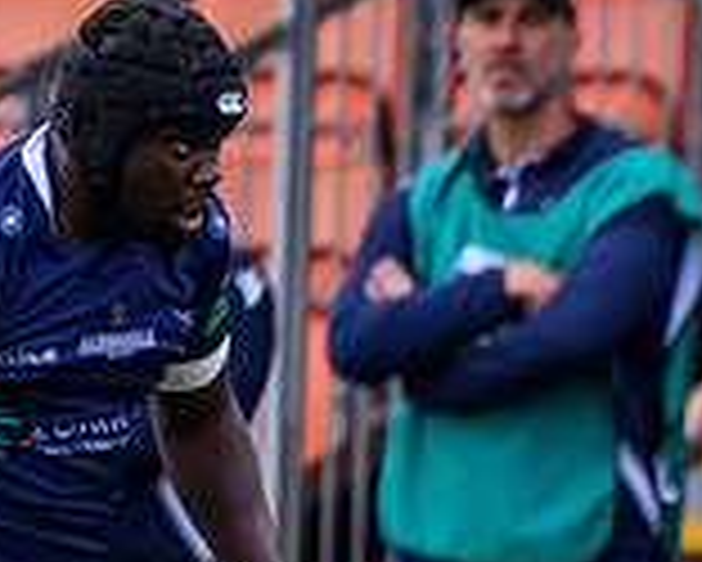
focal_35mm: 2857
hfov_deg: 0.7
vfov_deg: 0.5
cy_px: 1082
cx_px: 1830
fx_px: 59396
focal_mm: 560
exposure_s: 1/2000
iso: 2000
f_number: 4
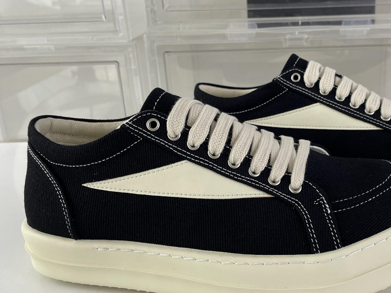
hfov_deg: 45.8
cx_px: 273
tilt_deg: -18.6
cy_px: 132
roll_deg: +2.0
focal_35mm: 40
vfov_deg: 35.9
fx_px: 452
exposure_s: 1/165
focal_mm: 4.2
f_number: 1.6
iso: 32
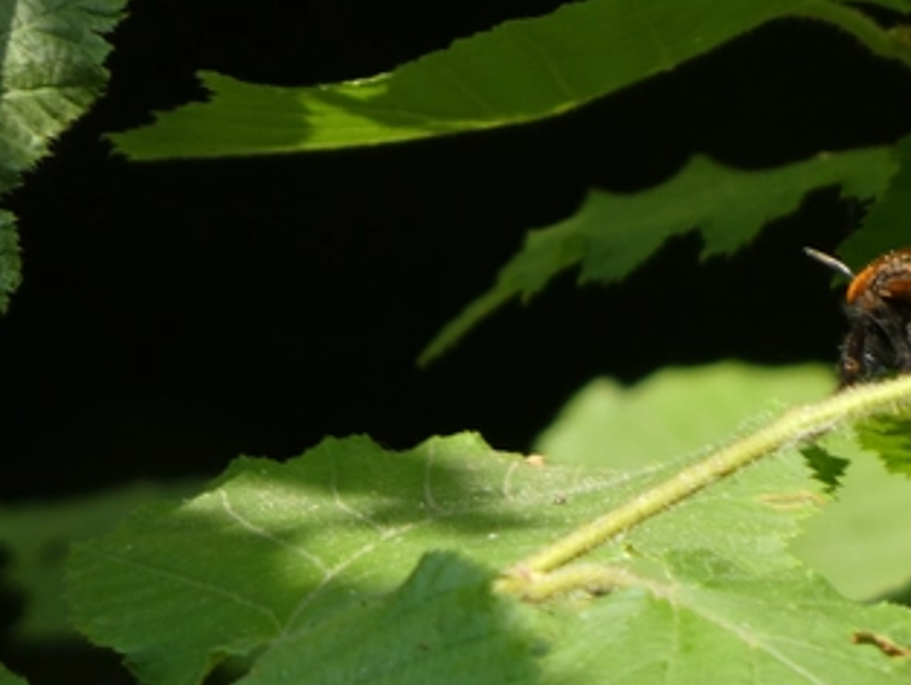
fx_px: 64395
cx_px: 783
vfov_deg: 0.6
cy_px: 546
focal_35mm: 2445
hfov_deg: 0.8
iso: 80
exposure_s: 1/125
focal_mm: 215
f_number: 5.9
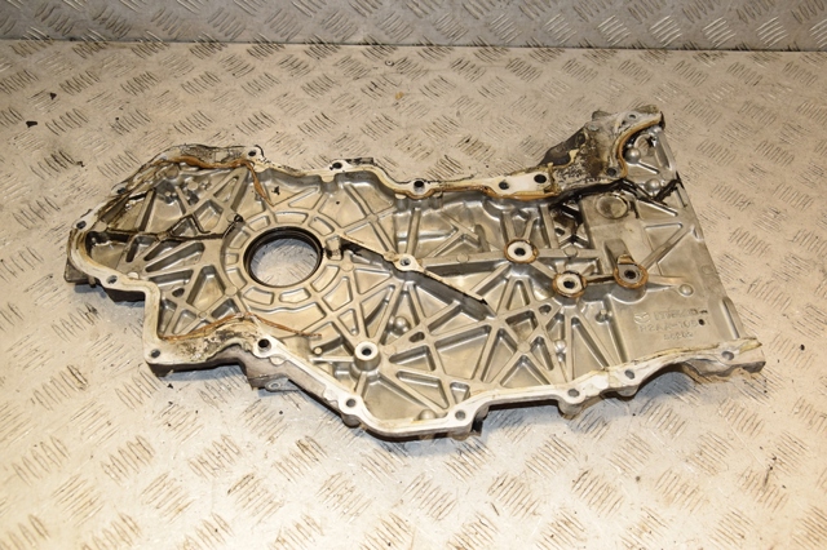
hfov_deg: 53.2
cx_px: 414
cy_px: 275
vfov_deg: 36.8
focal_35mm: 36
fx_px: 827
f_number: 6.3
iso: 800
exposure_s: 1/200
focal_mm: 24
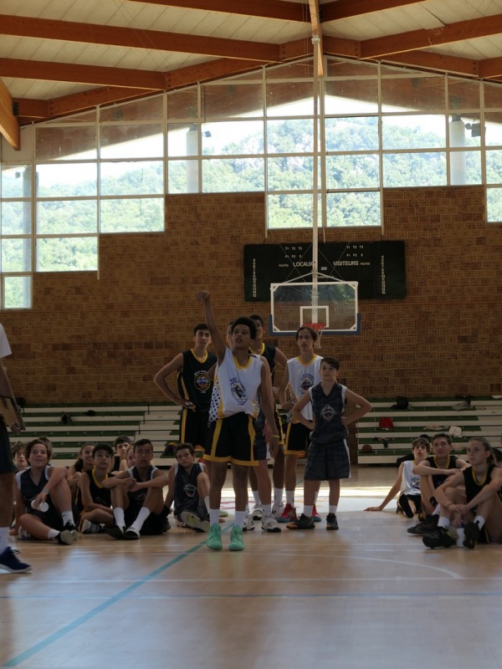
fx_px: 1470
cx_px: 251
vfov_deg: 25.7
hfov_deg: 19.4
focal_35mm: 76
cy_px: 334
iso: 125
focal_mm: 25.6
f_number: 2.8
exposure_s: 1/125
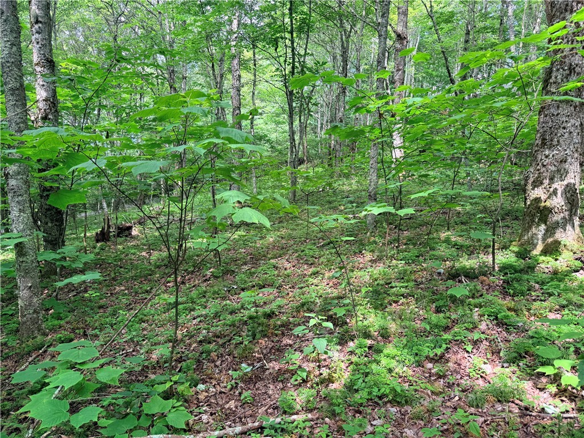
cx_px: 292
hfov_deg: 71.6
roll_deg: -3.6
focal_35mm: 24
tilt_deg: -10.6
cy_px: 219
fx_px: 405
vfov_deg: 56.8
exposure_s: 1/121
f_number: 1.78
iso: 80
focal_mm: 6.76
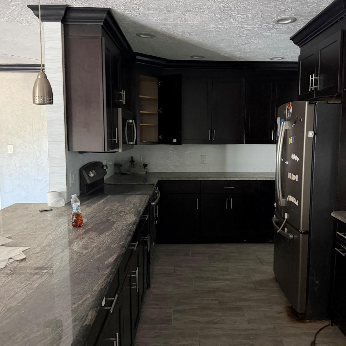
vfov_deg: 54.0
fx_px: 339
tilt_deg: -5.6
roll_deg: -0.3
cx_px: 194
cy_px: 170
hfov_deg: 53.9
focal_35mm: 30
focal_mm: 6.76
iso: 1000
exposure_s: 1/36
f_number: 1.78
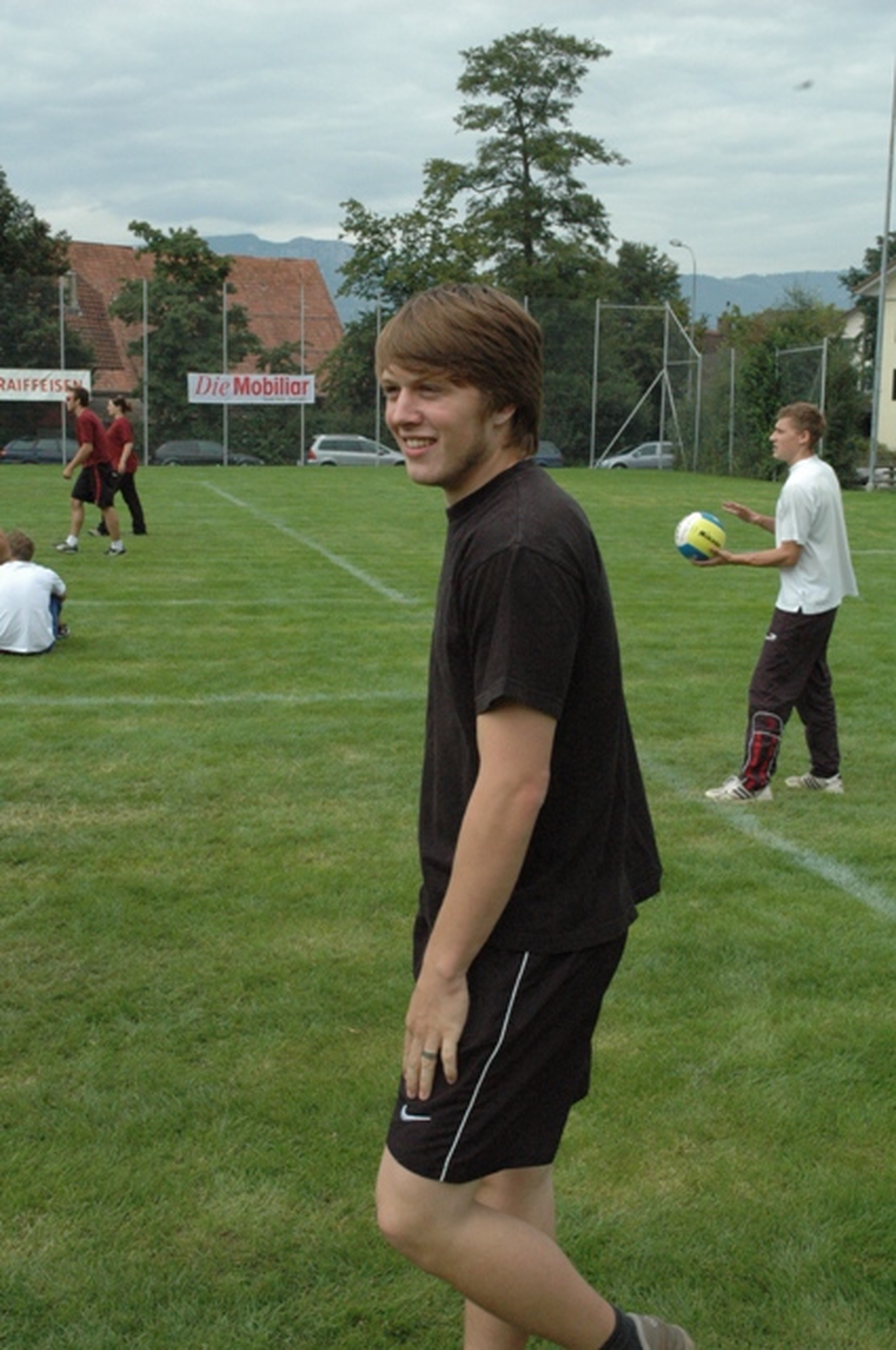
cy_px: 675
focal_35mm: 46
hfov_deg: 28.9
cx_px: 448
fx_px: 1741
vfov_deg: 42.4
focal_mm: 31
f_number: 14
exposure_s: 1/800
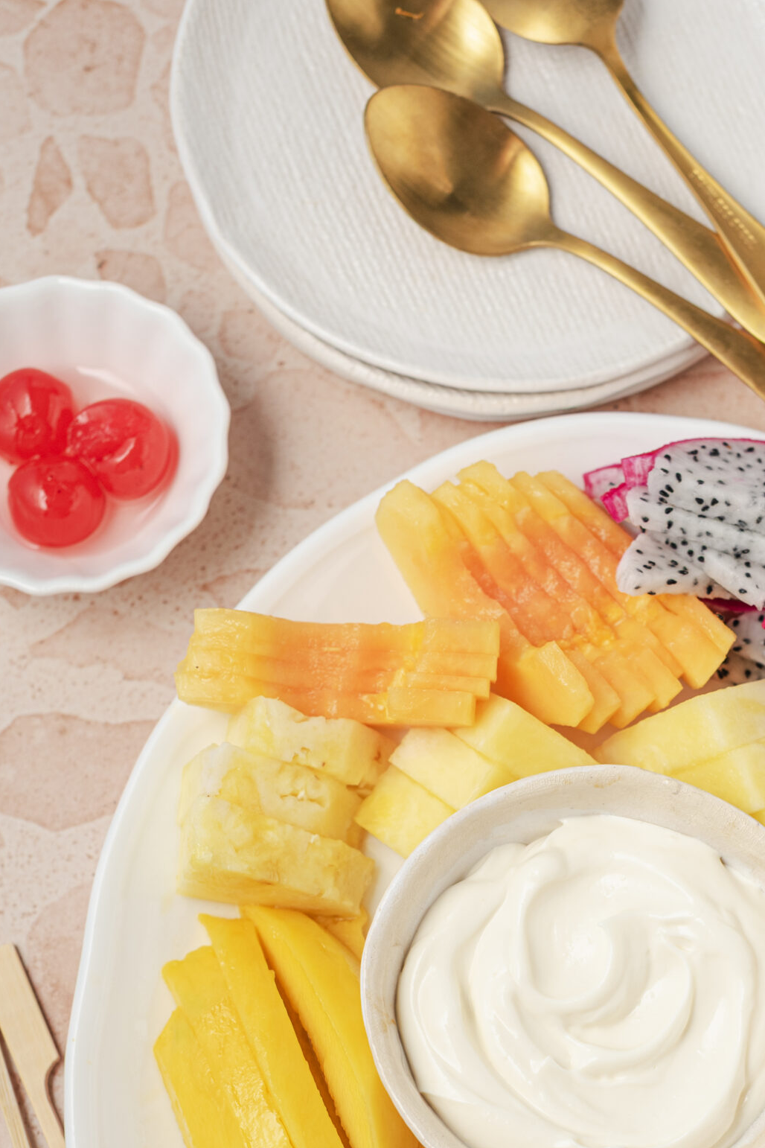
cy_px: 952
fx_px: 2645
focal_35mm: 83
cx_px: 596
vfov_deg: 24.0
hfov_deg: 16.4
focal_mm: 50
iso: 250
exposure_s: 1/60
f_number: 4.5
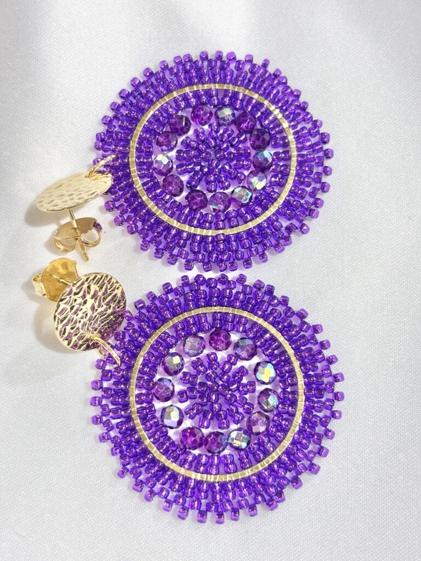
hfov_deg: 28.0
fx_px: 843
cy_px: 280
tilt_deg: -71.6
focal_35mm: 52
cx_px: 210
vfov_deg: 36.8
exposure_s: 1/120
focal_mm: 5.96
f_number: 1.6
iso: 25
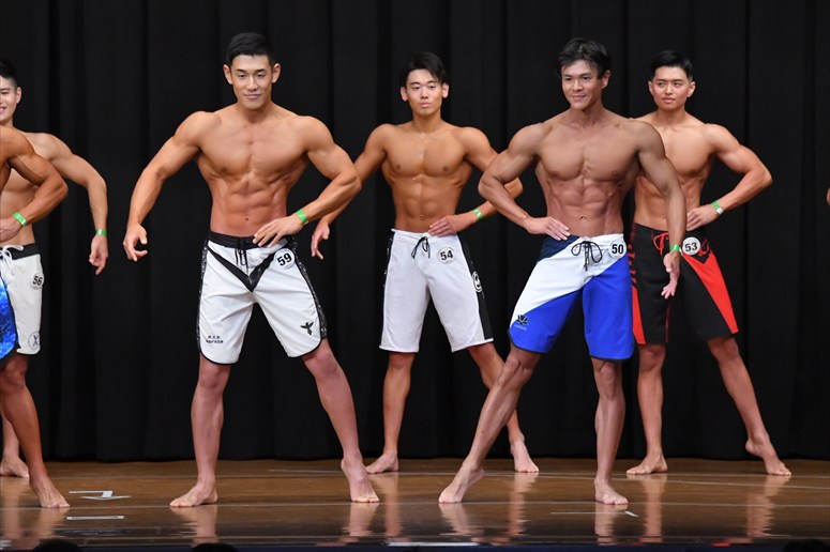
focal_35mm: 225
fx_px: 5185
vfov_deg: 6.1
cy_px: 276
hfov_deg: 9.2
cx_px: 415
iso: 6400
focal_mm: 150
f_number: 5.6
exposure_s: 1/400
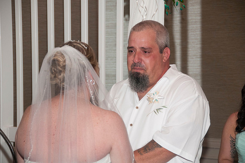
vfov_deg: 9.6
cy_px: 82
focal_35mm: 142
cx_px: 122
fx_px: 968
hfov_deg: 14.4
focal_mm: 95
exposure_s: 1/125
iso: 800
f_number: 5.6
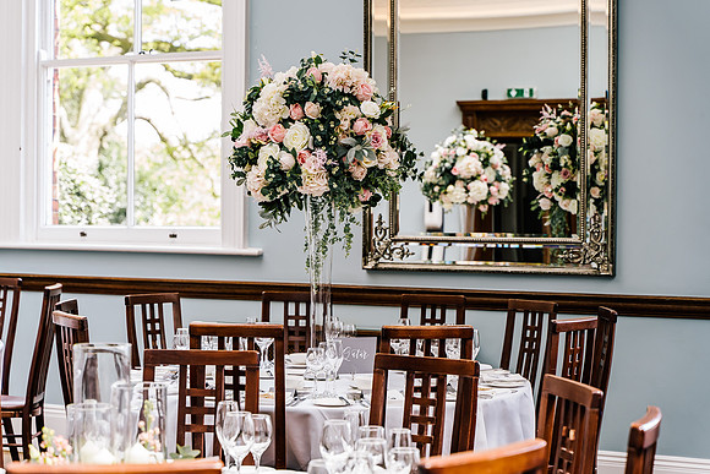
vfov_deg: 17.6
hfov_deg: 26.1
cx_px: 355
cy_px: 237
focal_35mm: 78
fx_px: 1533
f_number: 4.5
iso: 800
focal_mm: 75
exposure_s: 1/200
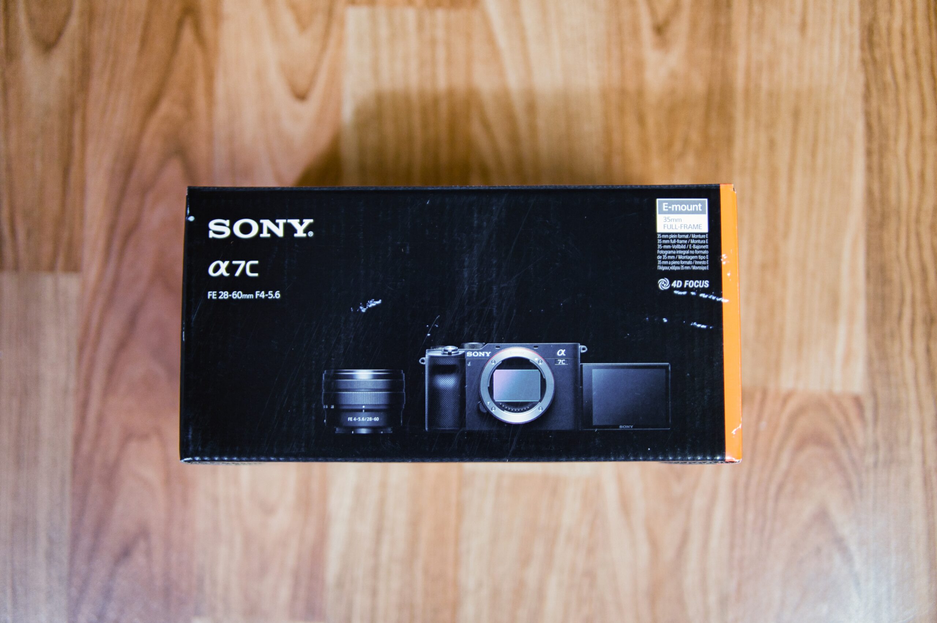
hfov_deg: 43.6
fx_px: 1170
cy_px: 312
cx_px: 468
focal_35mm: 45
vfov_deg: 29.8
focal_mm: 30
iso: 400
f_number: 1.4
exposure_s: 1/40
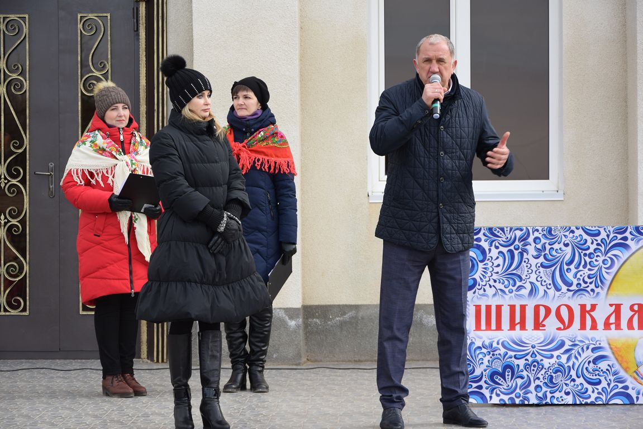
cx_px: 322
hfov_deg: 17.1
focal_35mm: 120
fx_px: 2144
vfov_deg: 11.4
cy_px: 214
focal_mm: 80
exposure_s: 1/160
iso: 100
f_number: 5.6
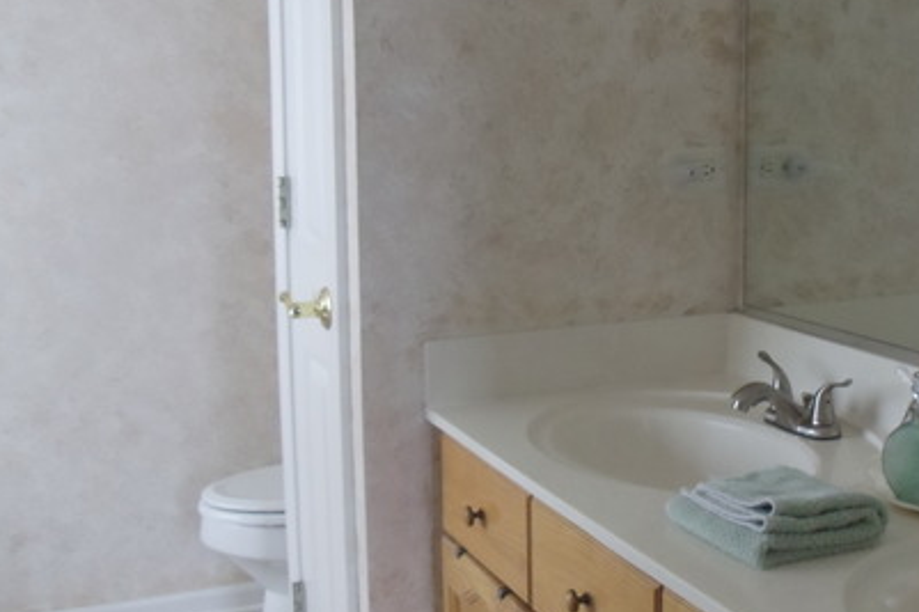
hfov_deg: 27.6
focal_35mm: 73
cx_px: 578
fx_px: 1863
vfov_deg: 18.6
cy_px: 259
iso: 400
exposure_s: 1/60
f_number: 3.5
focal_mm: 6
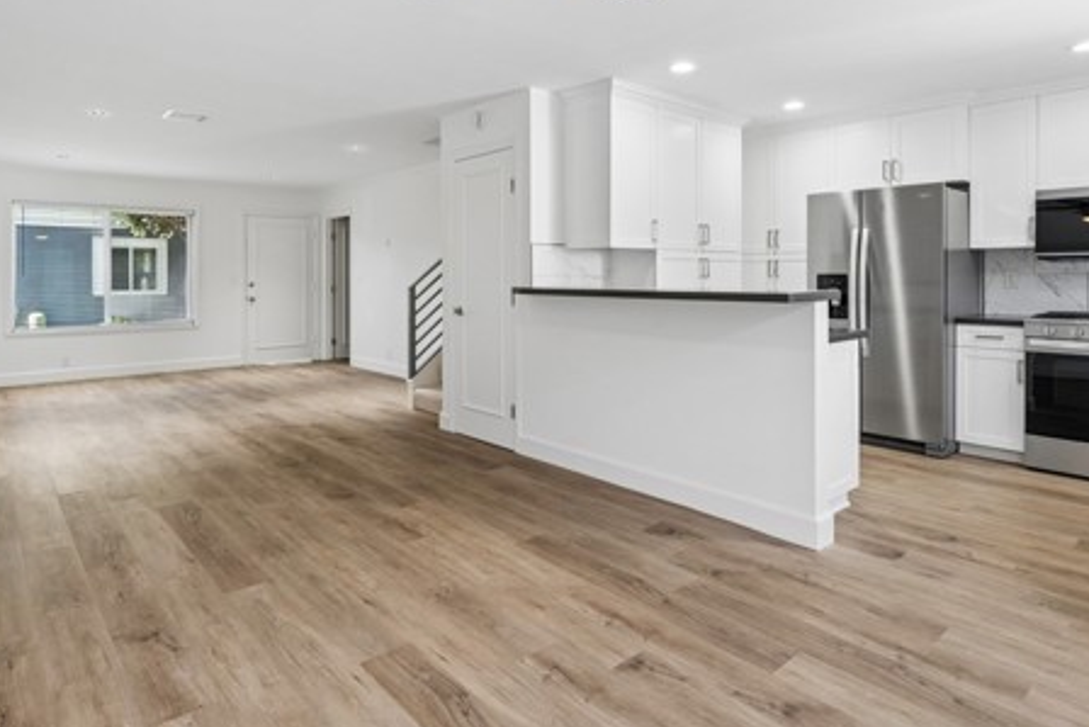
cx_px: 552
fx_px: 605
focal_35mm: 20
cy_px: 291
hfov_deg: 84.0
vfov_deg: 61.4
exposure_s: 1/25
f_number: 8
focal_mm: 14
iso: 400
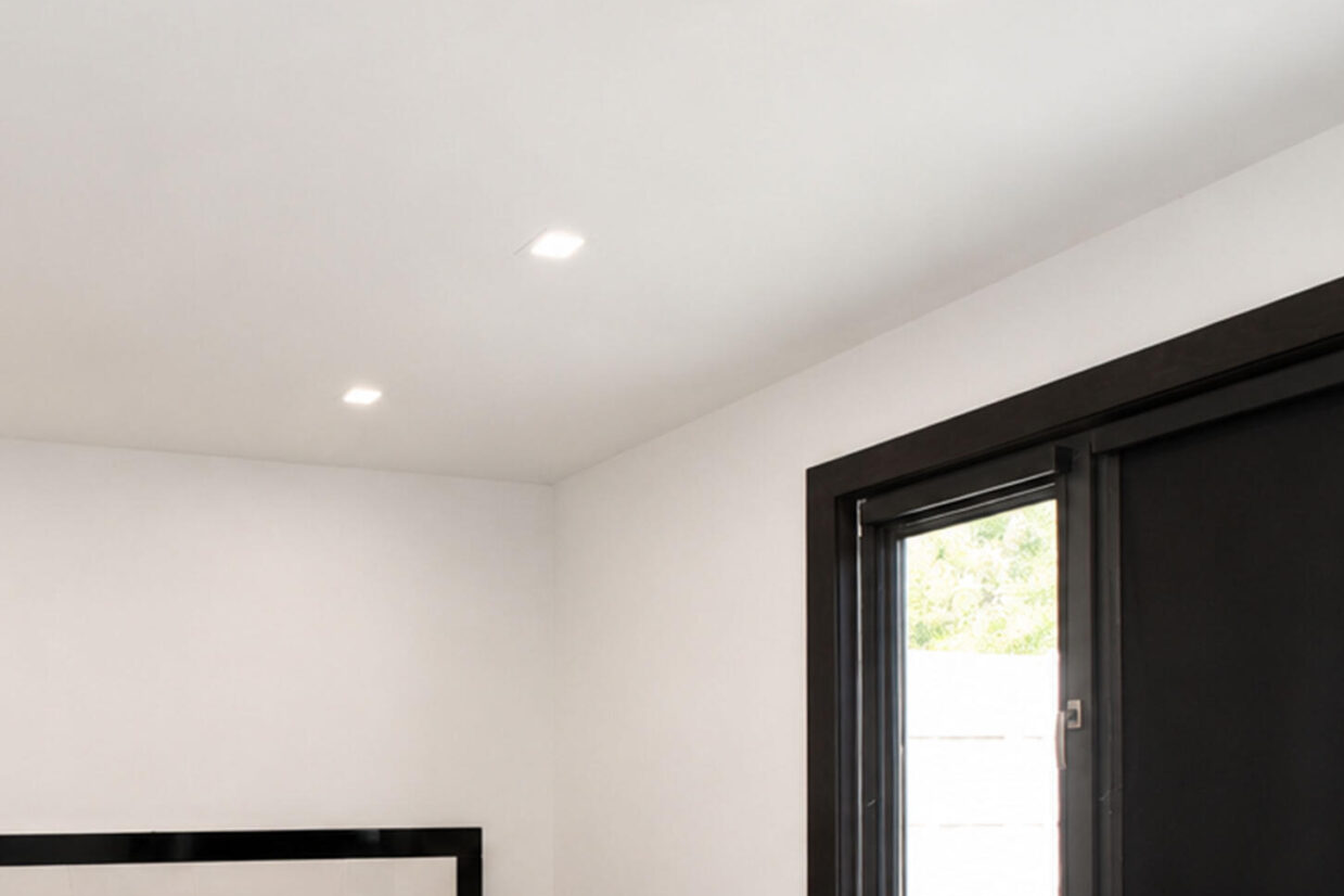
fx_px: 1157
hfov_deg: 56.2
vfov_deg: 39.6
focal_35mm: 31
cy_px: 786
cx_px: 278
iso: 1000
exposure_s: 1/60
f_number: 8
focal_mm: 10
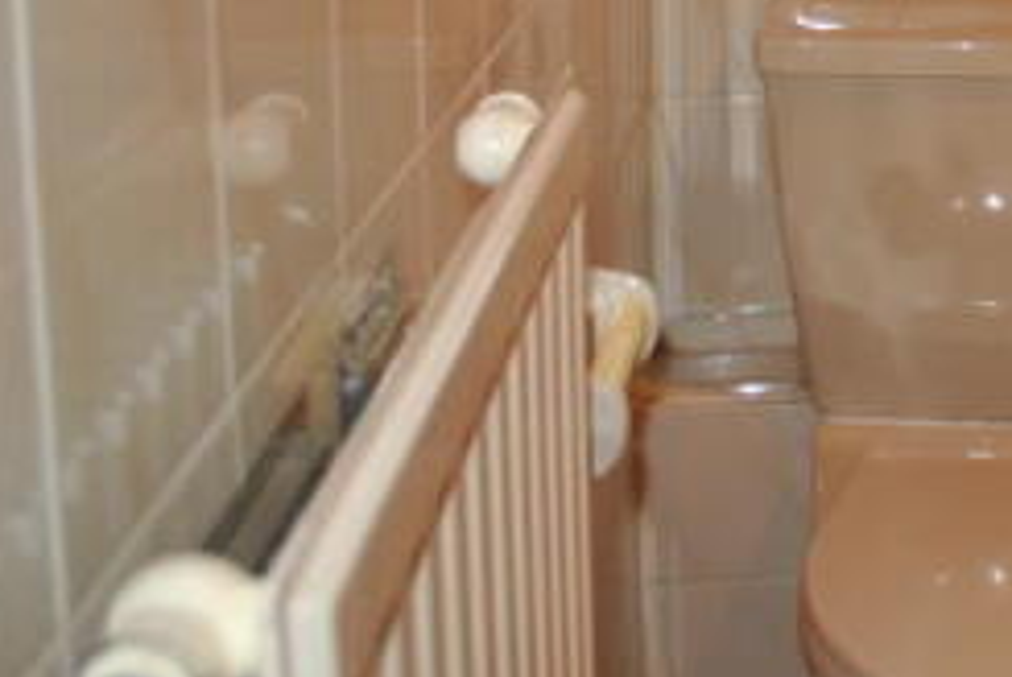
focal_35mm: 72
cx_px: 1188
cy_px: -93
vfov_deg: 18.2
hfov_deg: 25.4
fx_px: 2026
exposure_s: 1/60
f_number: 3.5
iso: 200
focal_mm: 18
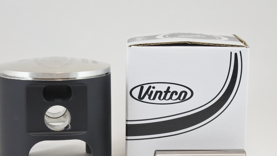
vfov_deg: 12.7
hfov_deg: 22.4
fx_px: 698
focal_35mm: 95
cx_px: 125
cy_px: 127
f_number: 5
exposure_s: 1/125
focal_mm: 22.7
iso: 640
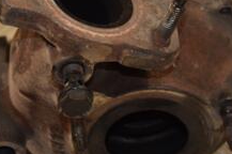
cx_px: 83
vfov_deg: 6.3
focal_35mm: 216
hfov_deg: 9.5
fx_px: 1390
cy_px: 47
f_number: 5
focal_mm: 52
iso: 800
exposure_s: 1/160
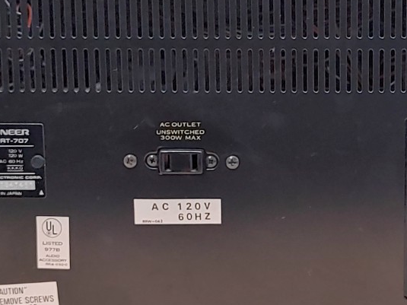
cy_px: 183
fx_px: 1234
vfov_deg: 14.1
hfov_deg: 18.6
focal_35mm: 105
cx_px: 323
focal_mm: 4.36
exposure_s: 1/60
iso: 50
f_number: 1.8
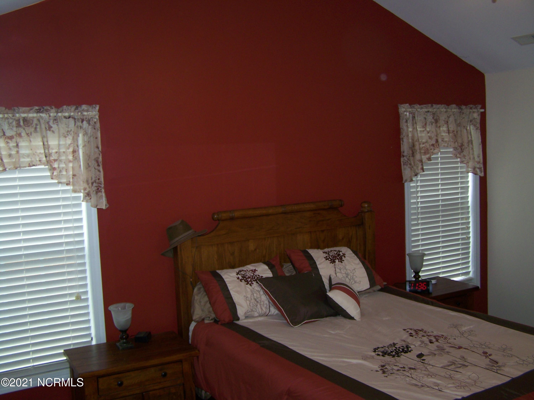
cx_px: 267
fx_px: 586
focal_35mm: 38
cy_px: 200
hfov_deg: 49.0
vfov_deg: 37.7
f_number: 2.8
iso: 80
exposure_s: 1/60
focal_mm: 6.3
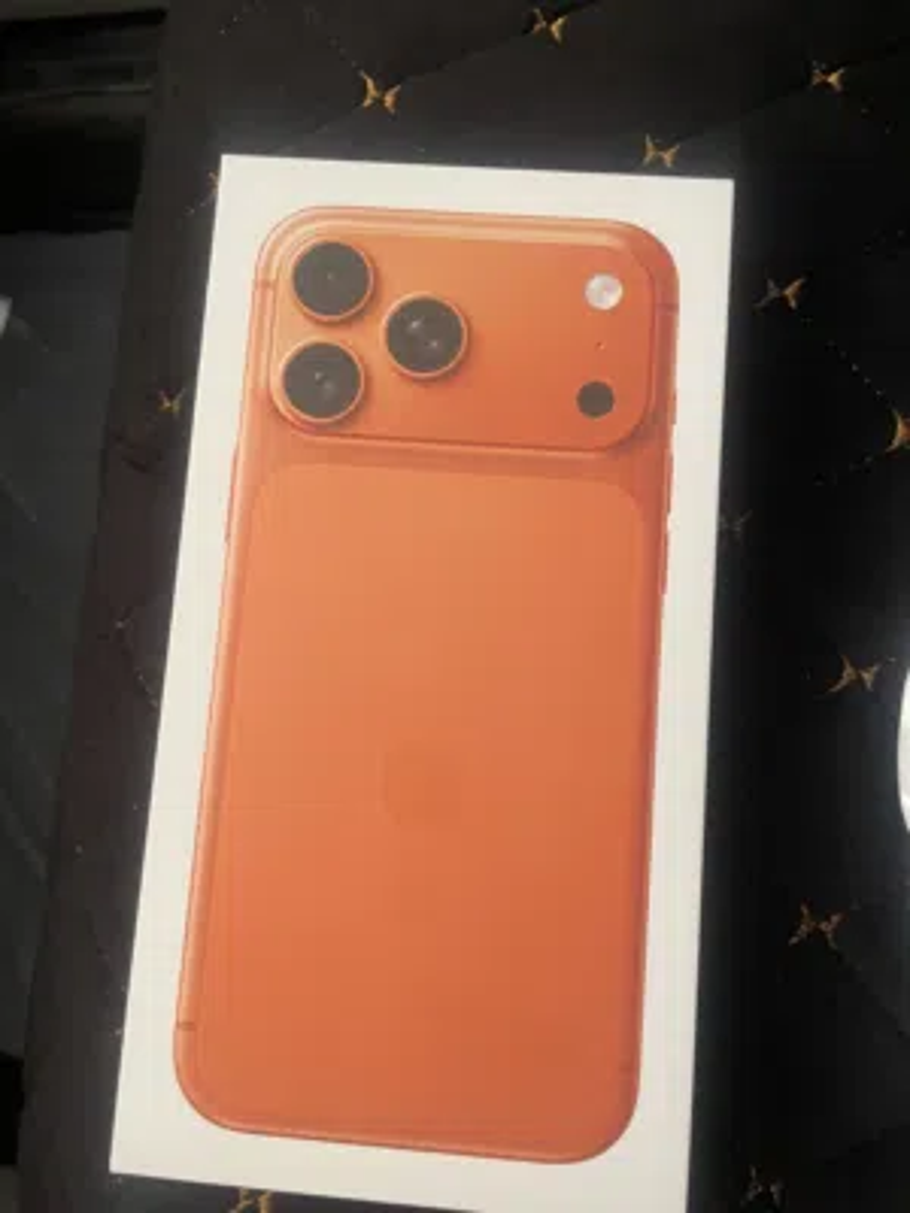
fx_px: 911
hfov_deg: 53.1
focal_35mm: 26
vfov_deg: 67.3
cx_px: 455
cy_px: 606
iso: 320
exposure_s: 1/60
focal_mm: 4.2
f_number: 1.6
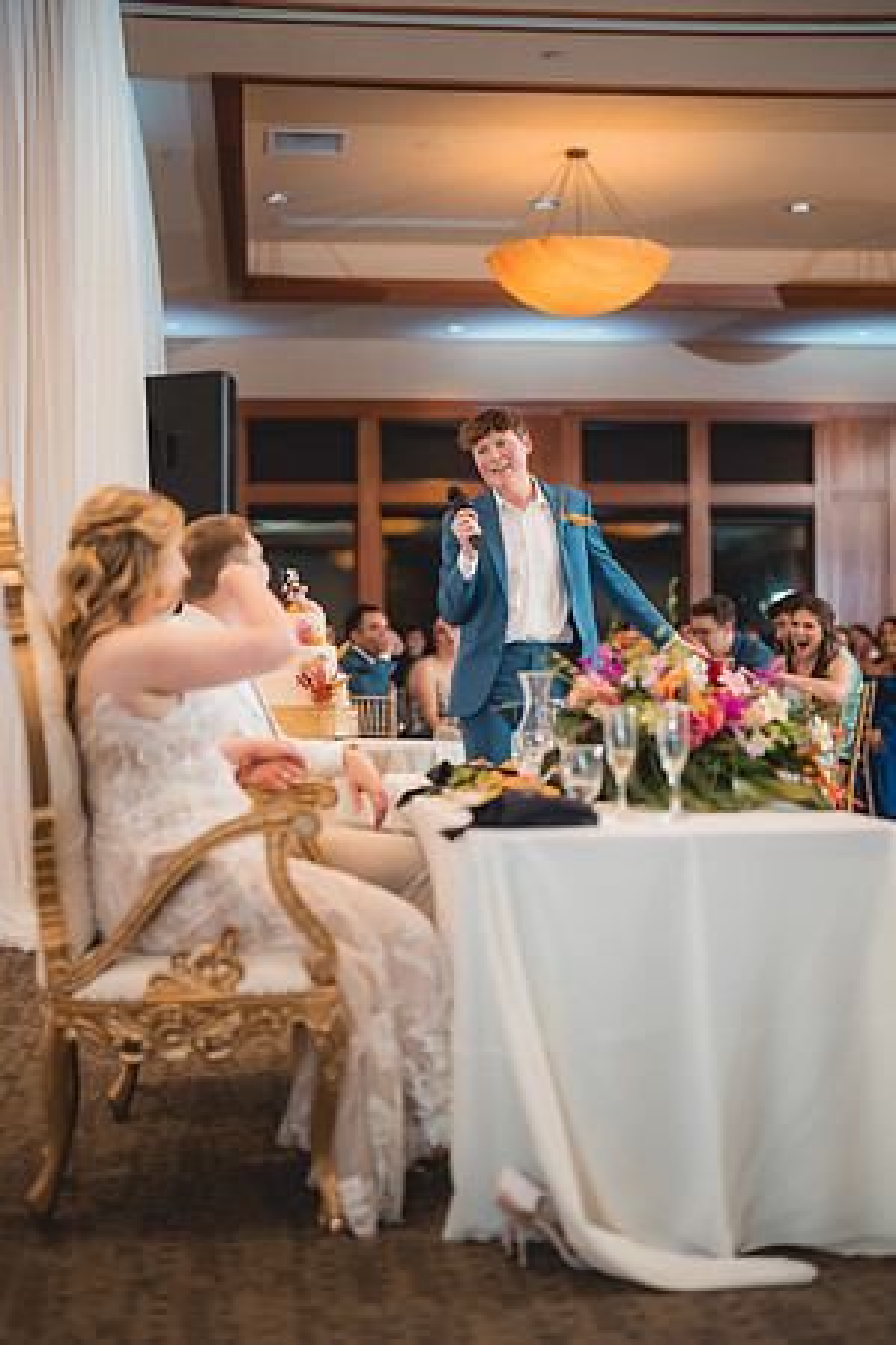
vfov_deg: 39.6
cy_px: 672
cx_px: 448
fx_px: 1867
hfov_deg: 27.0
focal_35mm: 50
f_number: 1.2
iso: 200
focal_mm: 50
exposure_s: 1/250
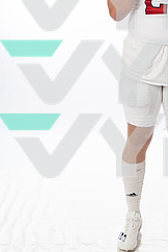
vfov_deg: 25.7
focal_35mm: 78
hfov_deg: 17.3
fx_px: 544
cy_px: 73
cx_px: 153
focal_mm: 42
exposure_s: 1/250
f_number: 4
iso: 400
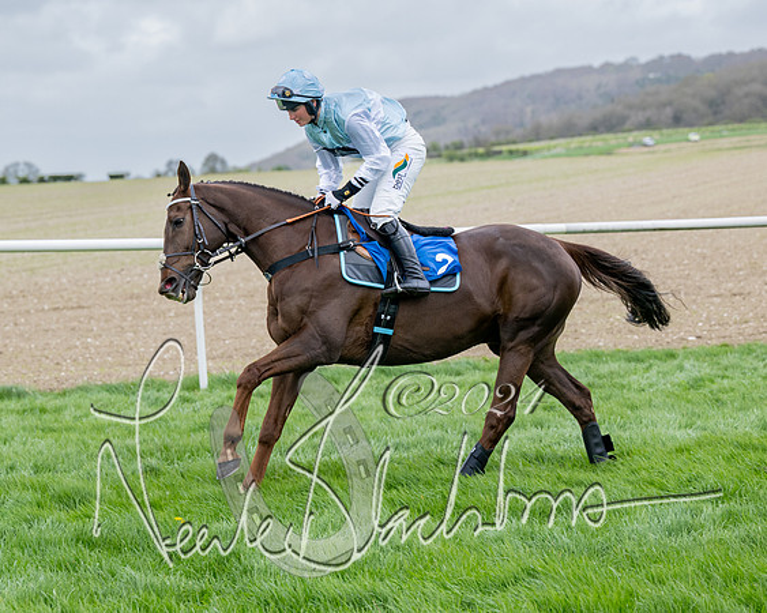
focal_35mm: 129
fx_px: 2936
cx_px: 314
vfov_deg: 11.9
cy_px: 357
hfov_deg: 14.9
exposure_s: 1/1250
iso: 400
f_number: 4
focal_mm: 82
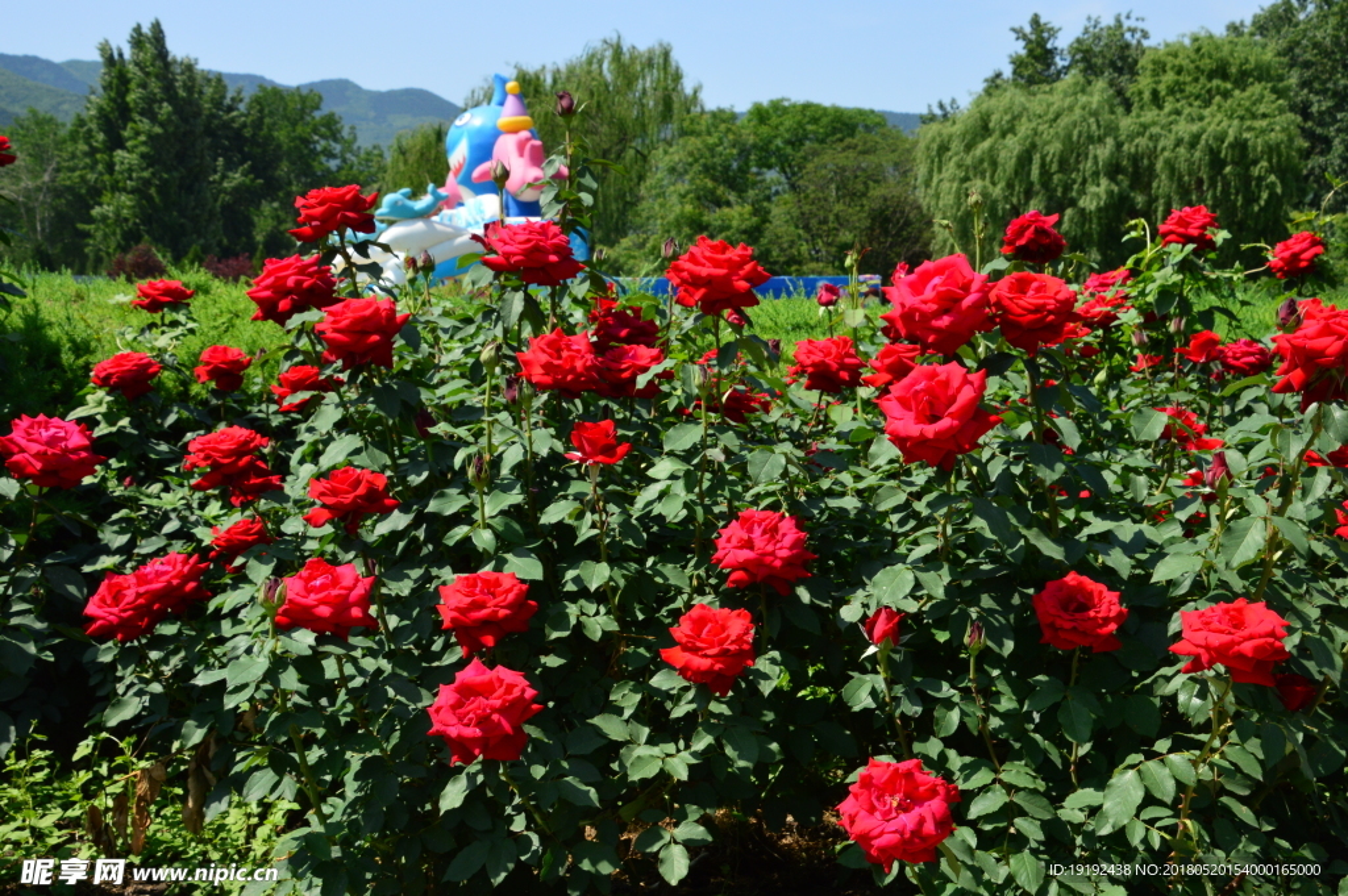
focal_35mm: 45
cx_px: 674
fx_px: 1684
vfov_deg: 29.8
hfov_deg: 43.6
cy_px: 448
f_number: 16
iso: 450
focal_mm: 30
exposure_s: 1/250
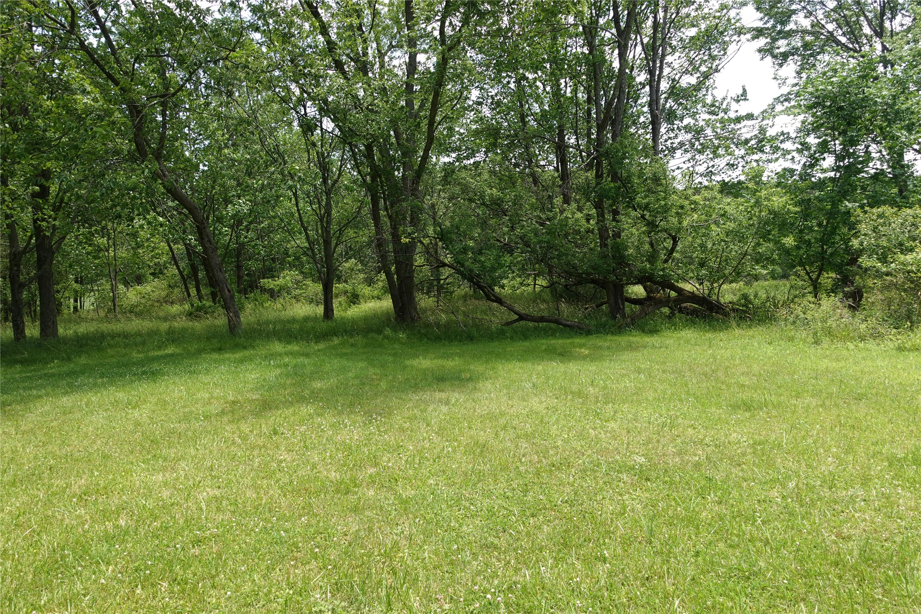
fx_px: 614
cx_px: 460
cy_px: 307
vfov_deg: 53.1
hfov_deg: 73.7
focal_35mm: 24
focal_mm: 9.4
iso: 80
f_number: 2.5
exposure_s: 1/500
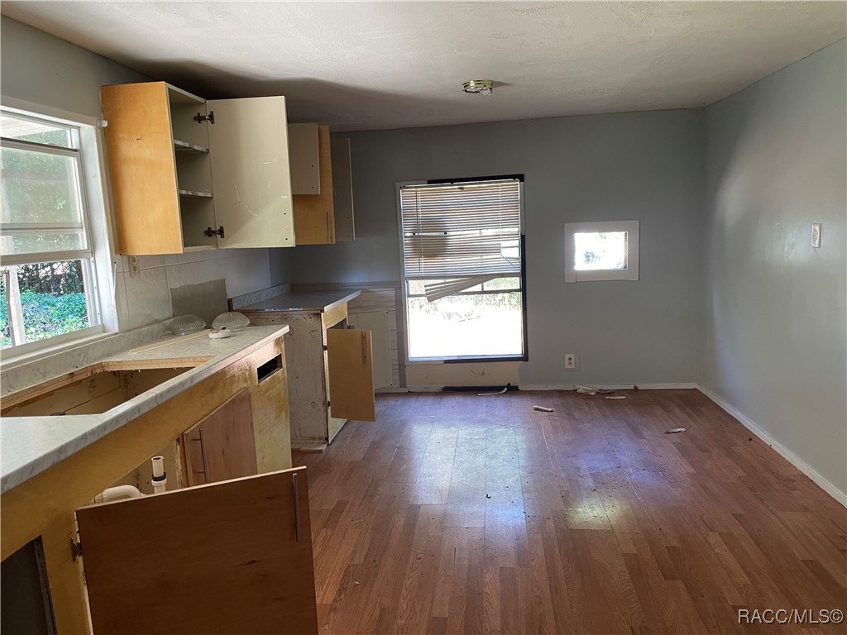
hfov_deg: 67.3
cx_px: 424
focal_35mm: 26
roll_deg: +1.7
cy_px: 318
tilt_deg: -6.5
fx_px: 636
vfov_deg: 53.1
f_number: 1.6
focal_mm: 4.2
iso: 125
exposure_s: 1/68
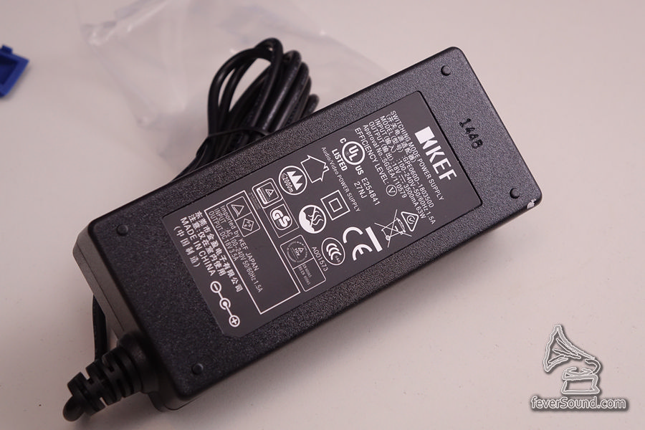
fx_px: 1308
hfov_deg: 27.7
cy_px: 215
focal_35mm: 73
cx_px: 322
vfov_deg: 18.7
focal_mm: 26.65
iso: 800
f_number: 5.6
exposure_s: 1/125
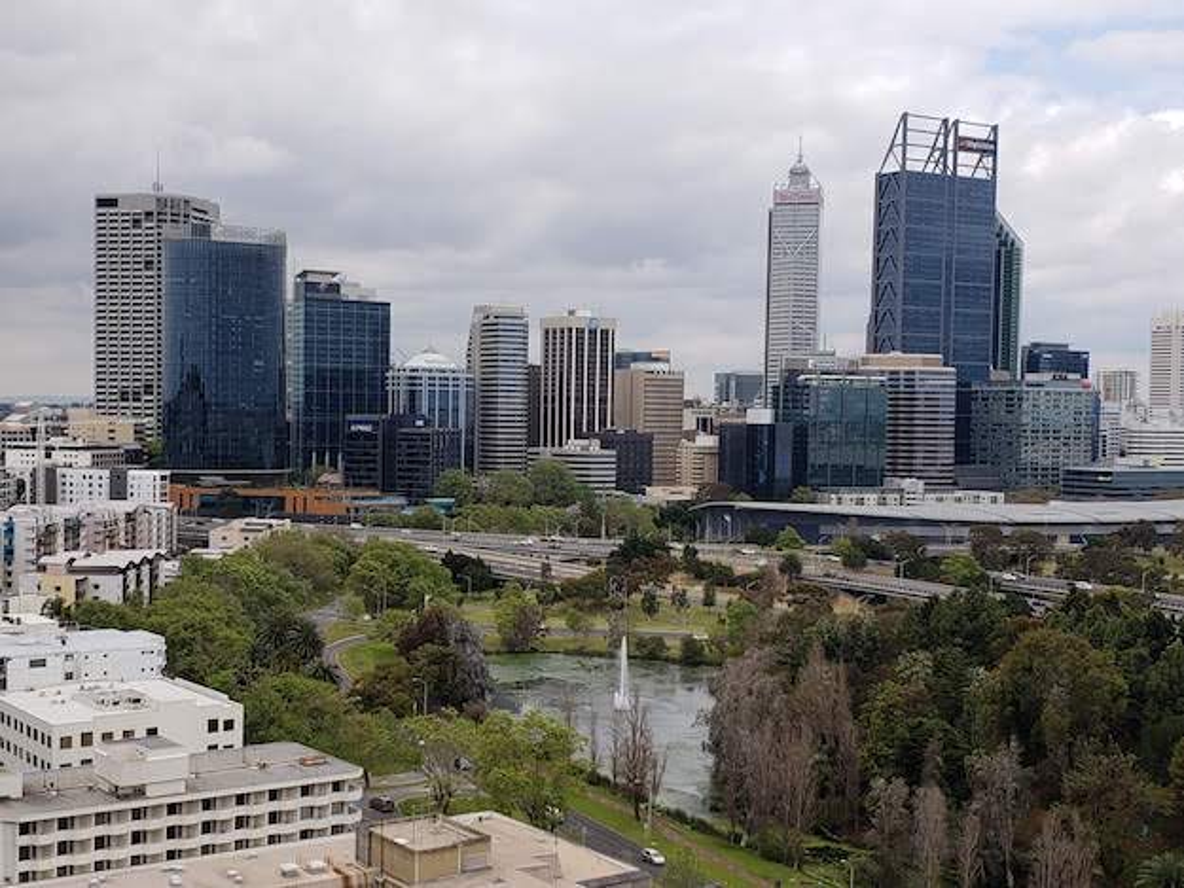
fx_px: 889
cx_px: 592
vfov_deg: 53.1
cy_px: 444
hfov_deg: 67.3
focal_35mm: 26
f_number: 2.4
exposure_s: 1/1412
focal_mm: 4.3
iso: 50
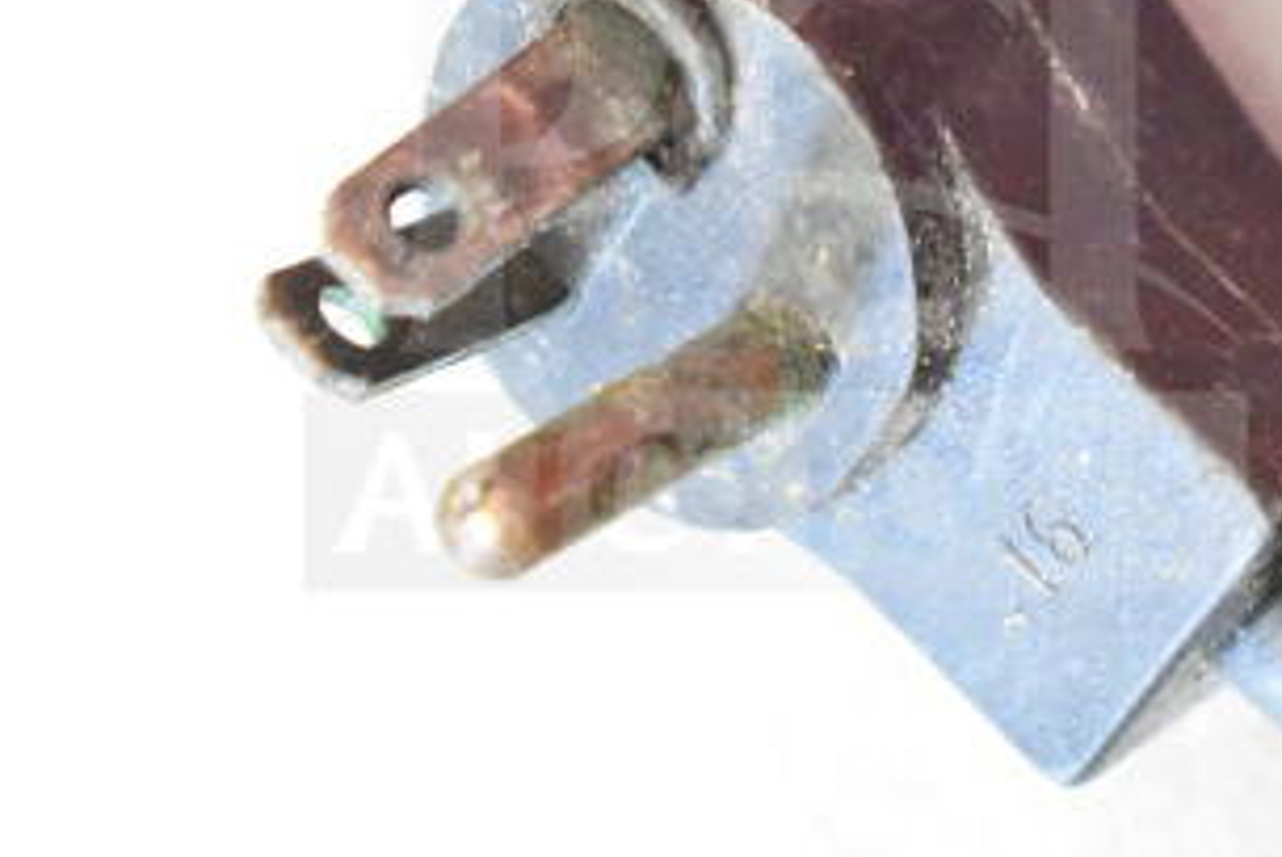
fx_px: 5561
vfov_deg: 8.8
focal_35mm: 156
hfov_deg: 13.1
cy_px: 258
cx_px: 773
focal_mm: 52
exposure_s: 1/80
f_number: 5.6
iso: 18000
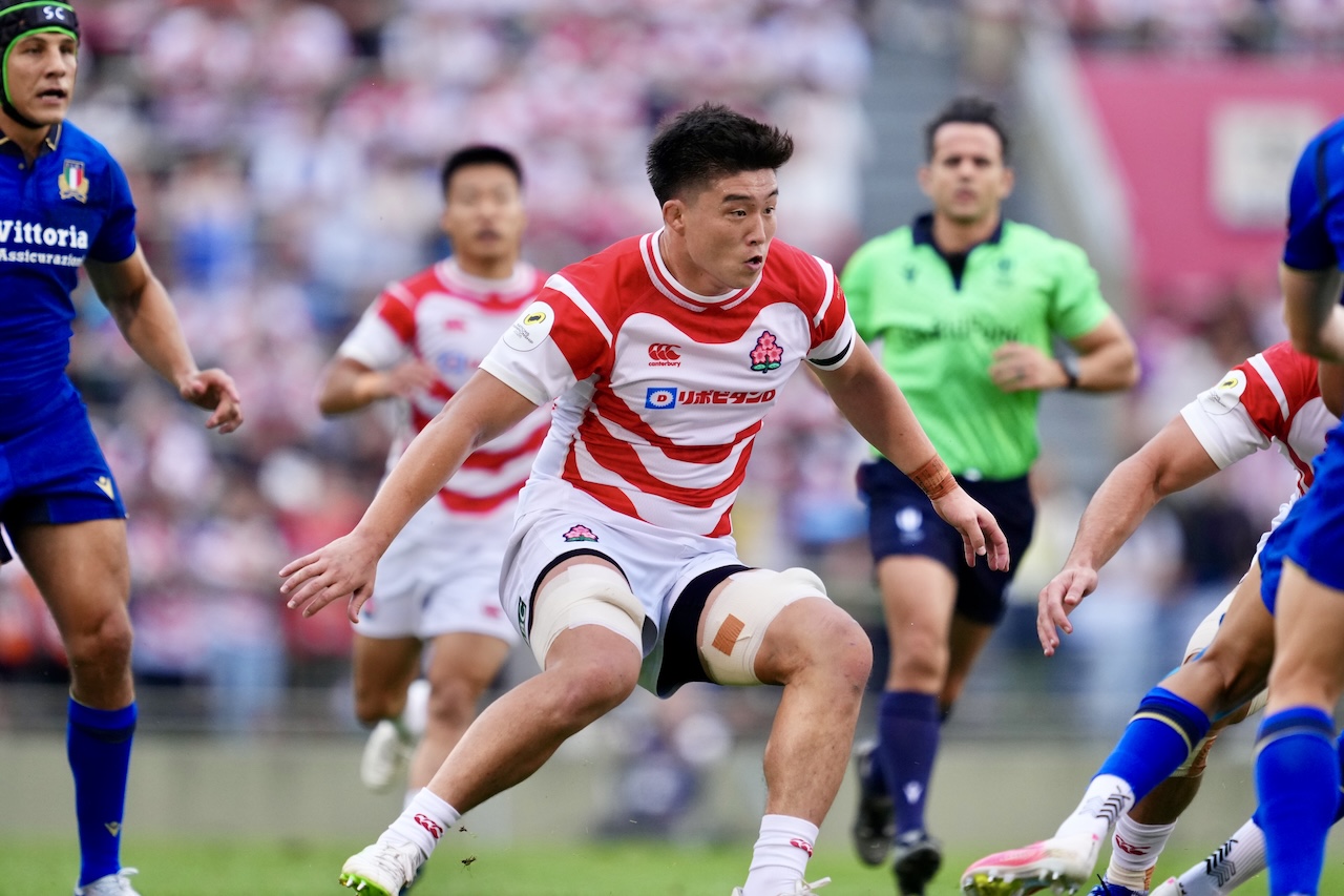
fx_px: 20903
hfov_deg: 3.7
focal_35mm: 560
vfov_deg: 2.5
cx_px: 672
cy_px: 448
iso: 1600
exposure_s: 1/1600
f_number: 4
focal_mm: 560
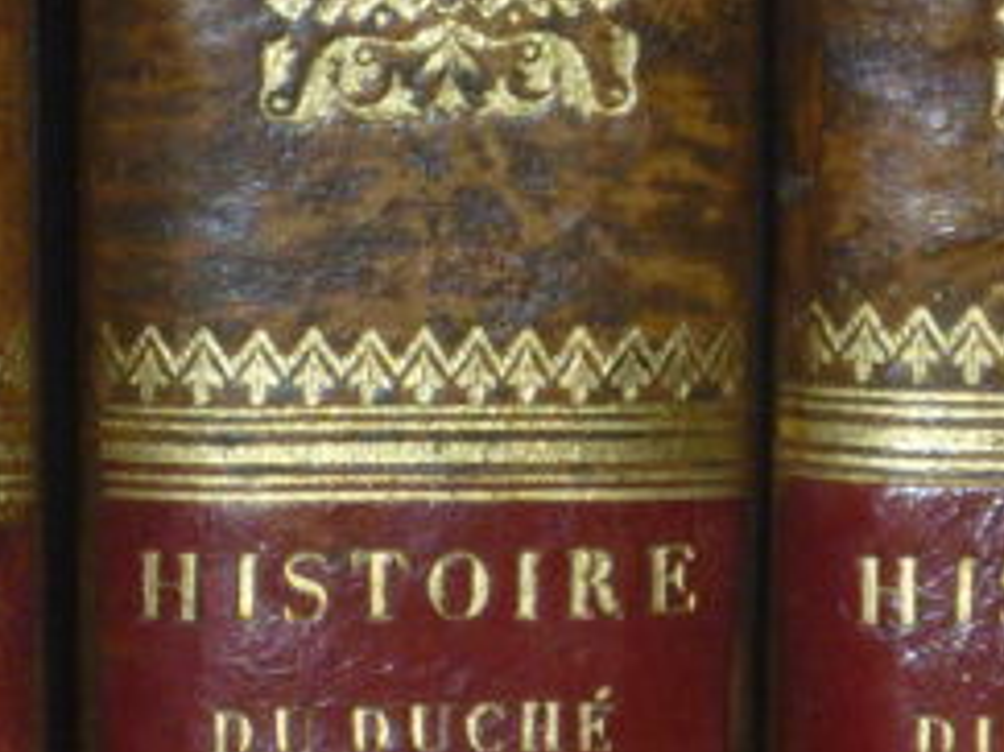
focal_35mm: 442
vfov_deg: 3.4
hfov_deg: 4.5
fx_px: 12813
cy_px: 223
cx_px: 426
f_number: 5.7
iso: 100
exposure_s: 1/40
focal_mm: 15.3
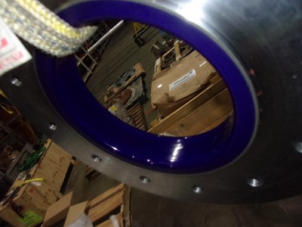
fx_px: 236
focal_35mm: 27
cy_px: 114
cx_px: 151
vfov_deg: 51.4
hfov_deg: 65.3
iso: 200
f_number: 3
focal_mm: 4.9
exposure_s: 1/34
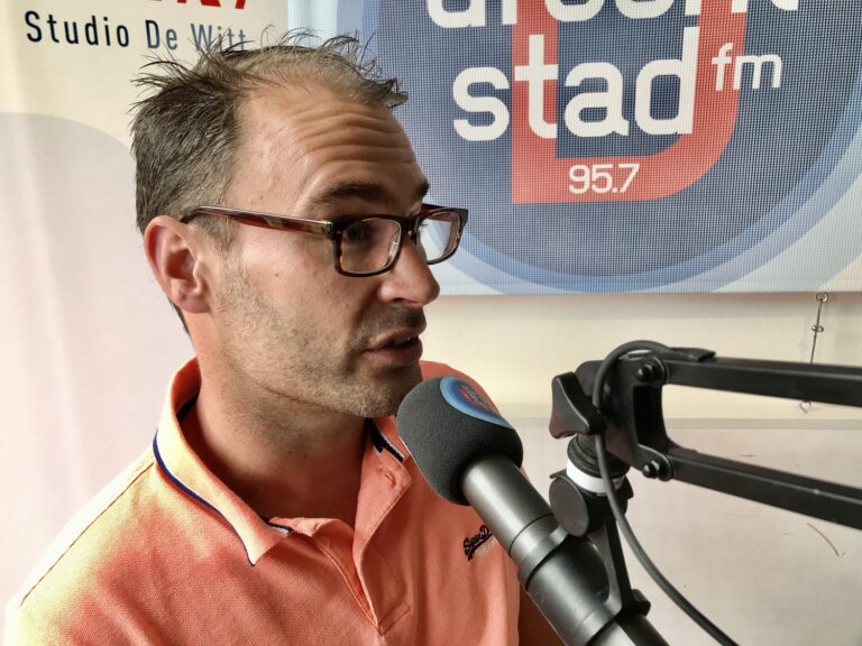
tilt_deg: -15.7
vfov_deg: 49.7
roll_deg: +1.3
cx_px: 431
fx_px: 697
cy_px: 323
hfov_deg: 63.4
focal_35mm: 28
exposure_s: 1/100
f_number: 1.8
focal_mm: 3.99
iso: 32
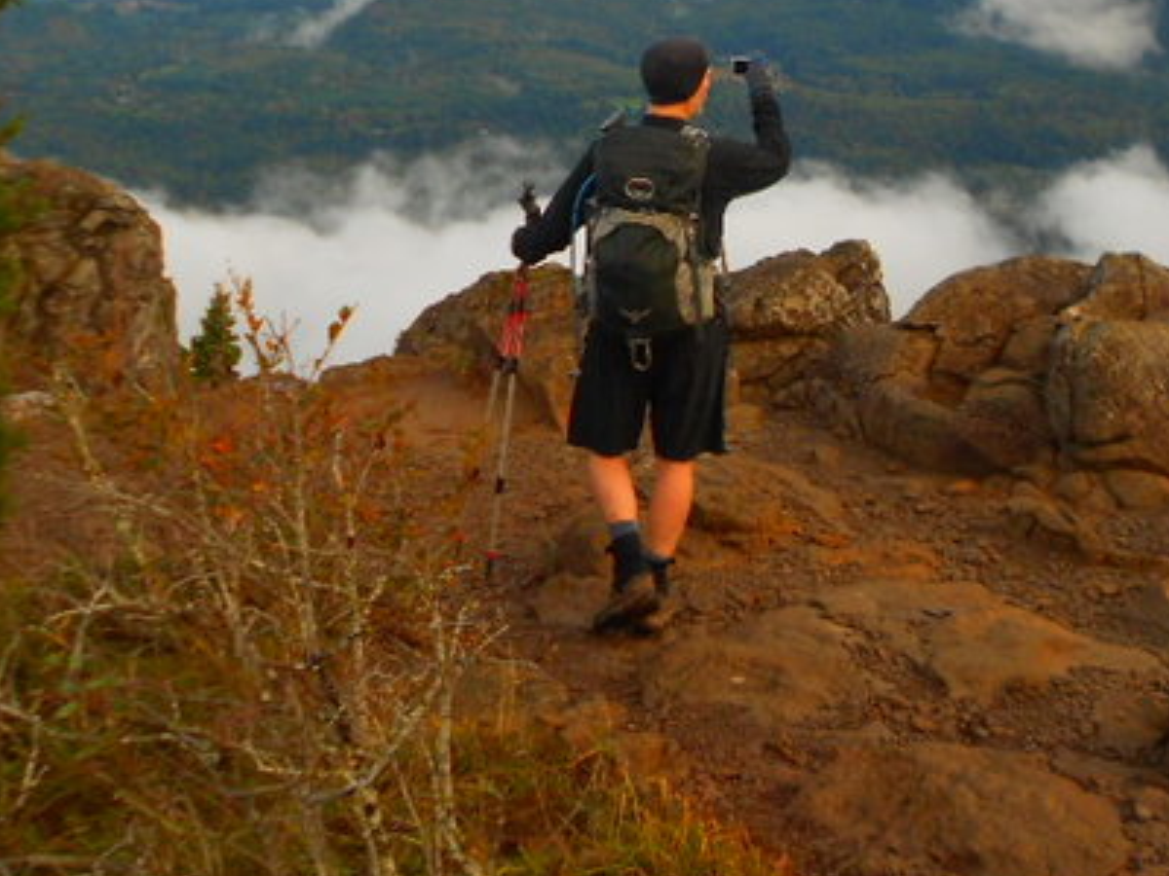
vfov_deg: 27.2
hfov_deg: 36.7
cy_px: 108
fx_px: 1756
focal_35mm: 52
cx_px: 675
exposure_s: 1/200
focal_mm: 4.6
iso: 80
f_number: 3.2
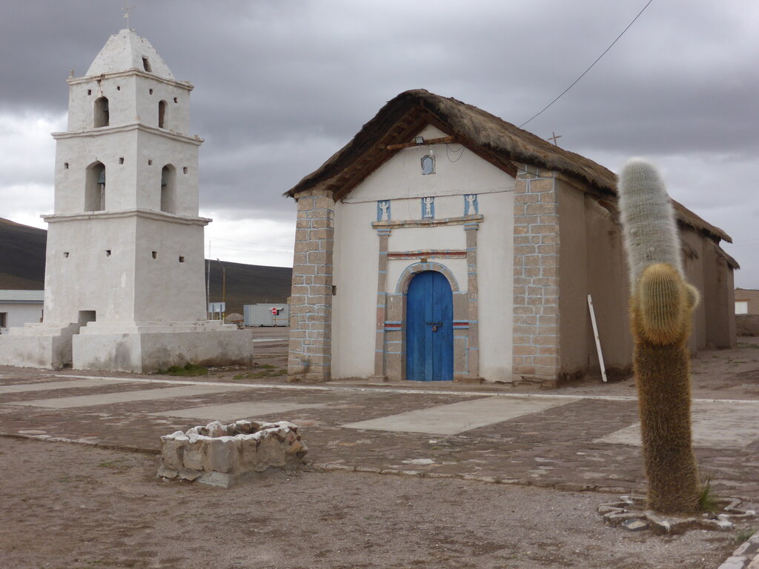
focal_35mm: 47
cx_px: 380
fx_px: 1031
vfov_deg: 30.9
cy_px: 284
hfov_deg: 40.4
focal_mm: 8.5
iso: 100
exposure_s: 1/160
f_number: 4.2
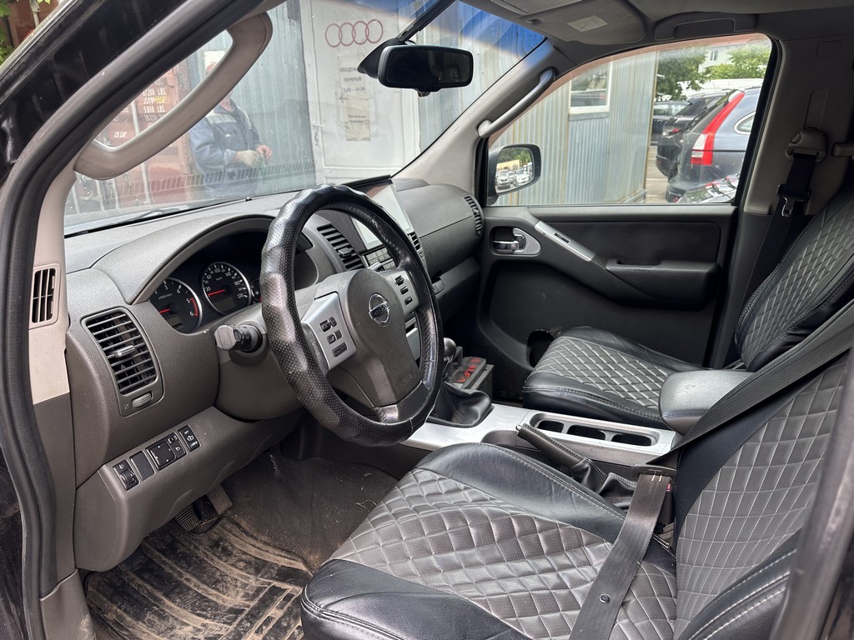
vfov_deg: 56.8
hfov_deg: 71.6
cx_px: 427
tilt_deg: -18.6
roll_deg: +1.3
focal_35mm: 24
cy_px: 320
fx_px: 592
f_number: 1.78
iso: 80
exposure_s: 1/286
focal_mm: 6.86
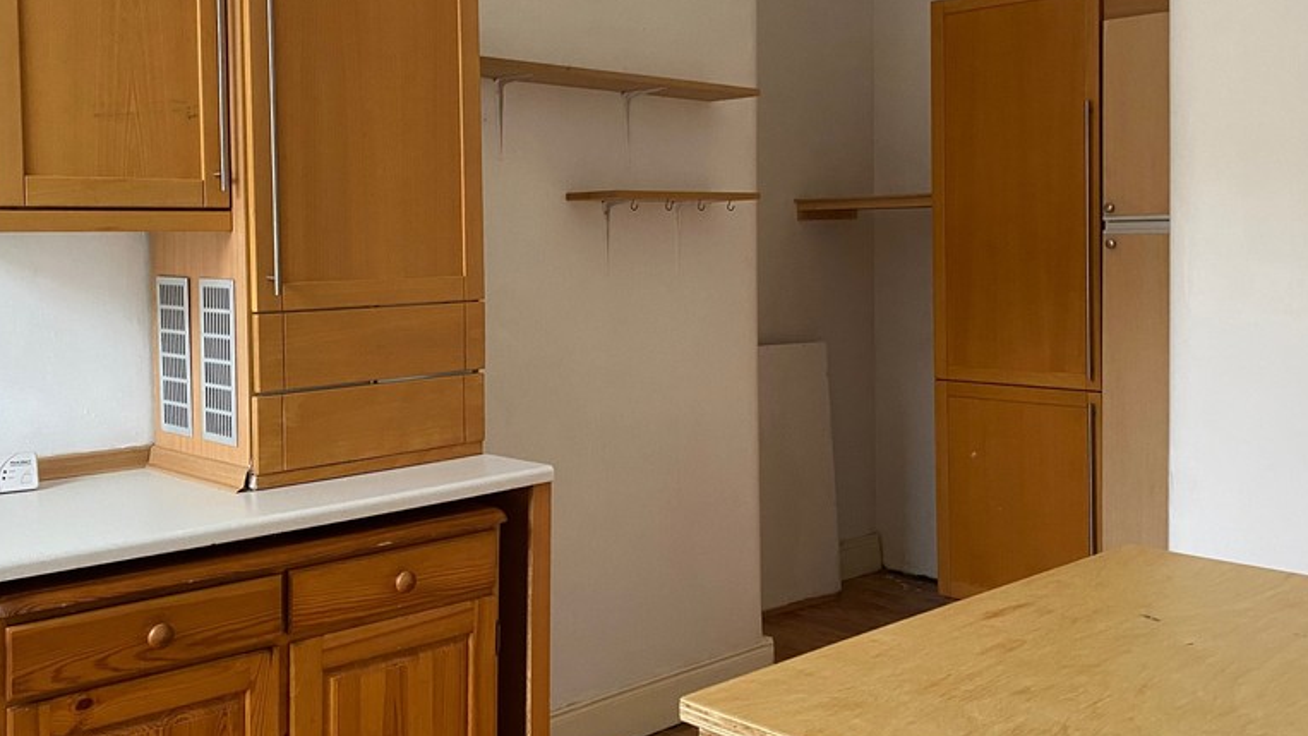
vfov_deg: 31.1
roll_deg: +0.2
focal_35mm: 38
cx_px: 698
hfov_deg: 52.7
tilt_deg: -1.5
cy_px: 290
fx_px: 1318
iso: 400
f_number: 1.8
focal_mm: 4.25
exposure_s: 1/60
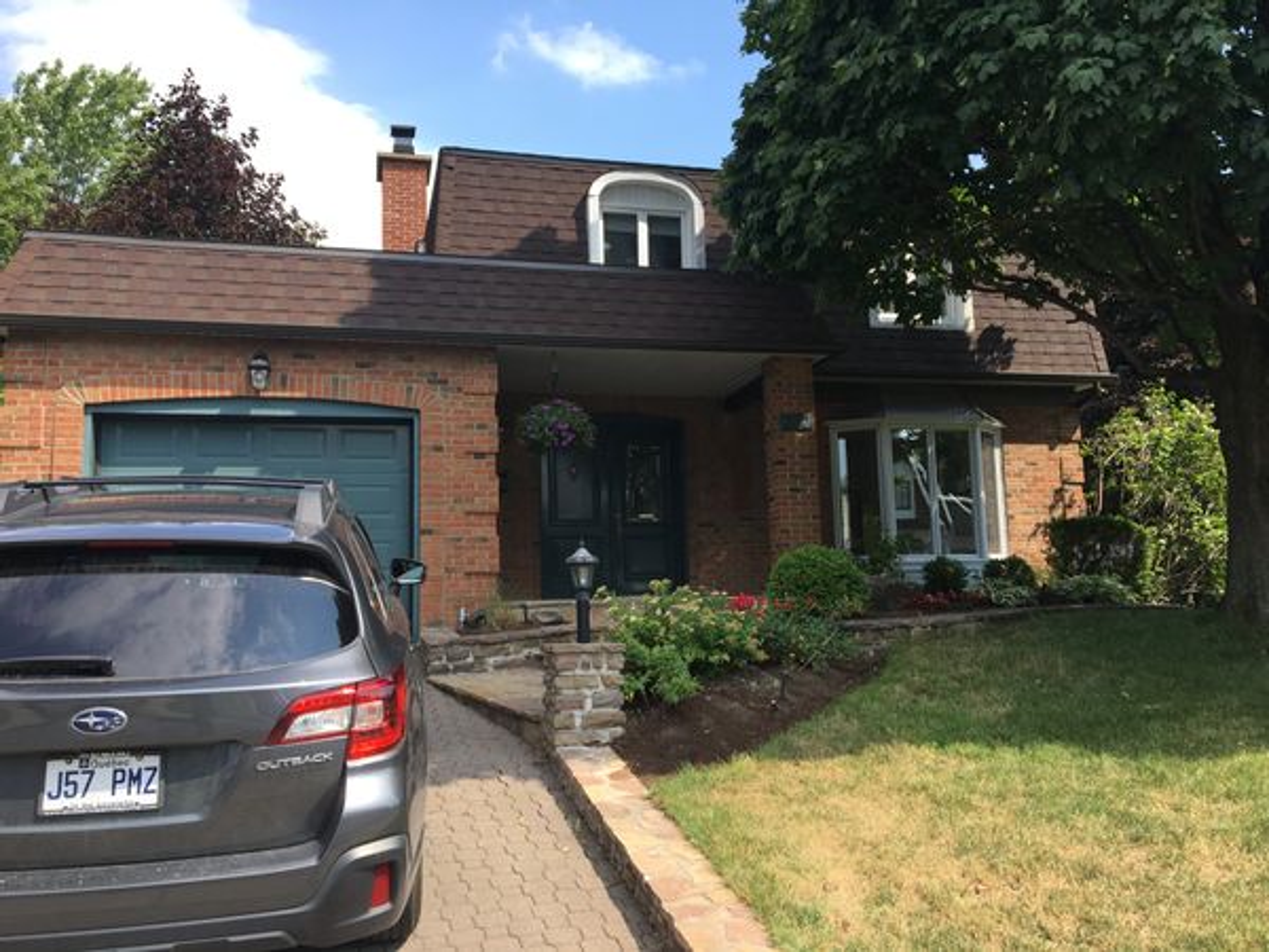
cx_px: 634
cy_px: 476
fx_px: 1063
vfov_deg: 48.2
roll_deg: +1.0
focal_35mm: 29
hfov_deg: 61.7
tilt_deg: +6.9
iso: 25
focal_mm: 4.15
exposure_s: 1/739
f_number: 2.2
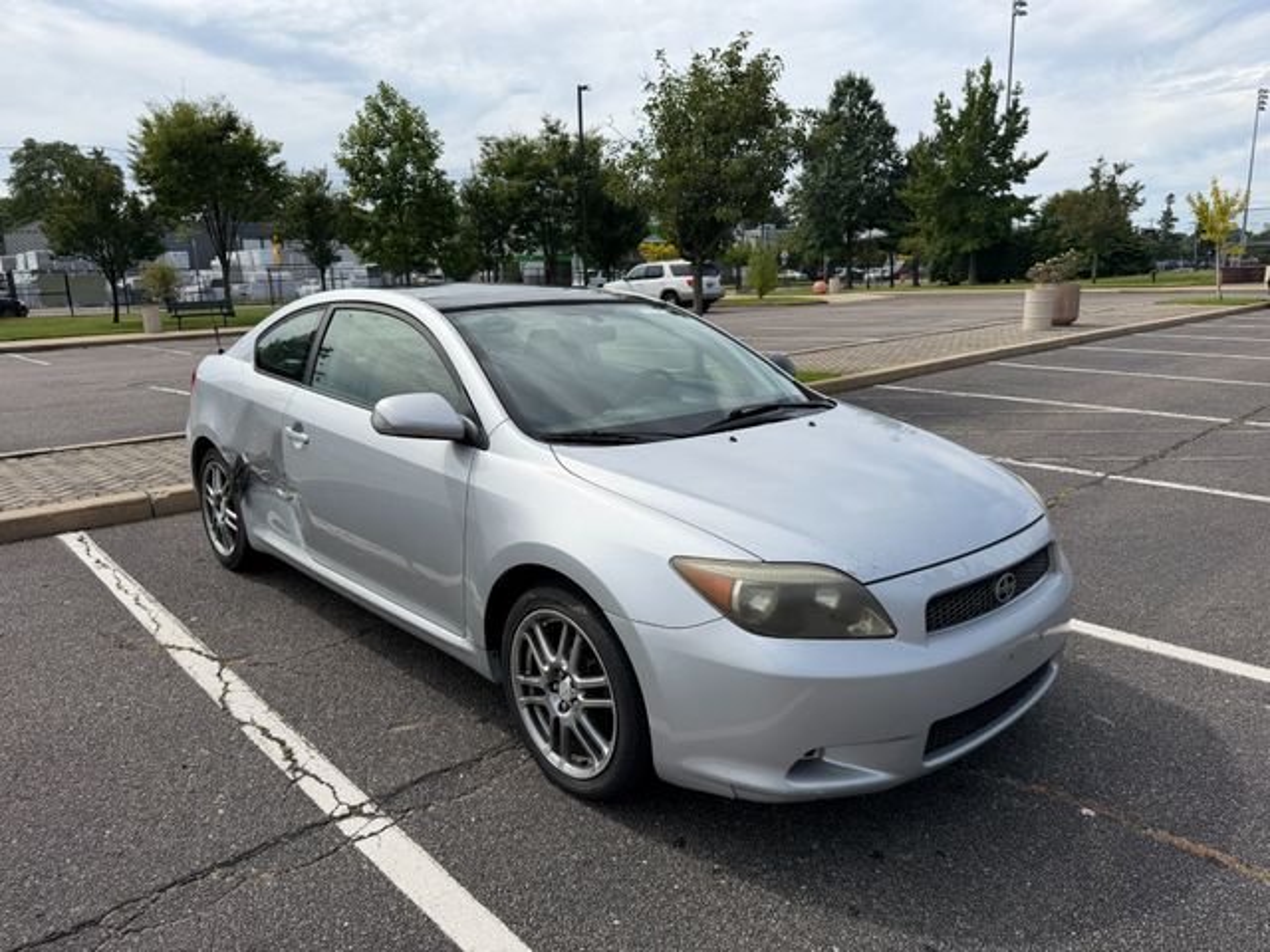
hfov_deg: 71.6
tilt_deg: -12.9
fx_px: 881
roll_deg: +1.6
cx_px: 635
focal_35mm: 24
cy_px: 476
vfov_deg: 56.8
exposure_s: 1/5319
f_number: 1.78
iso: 80
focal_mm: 6.76
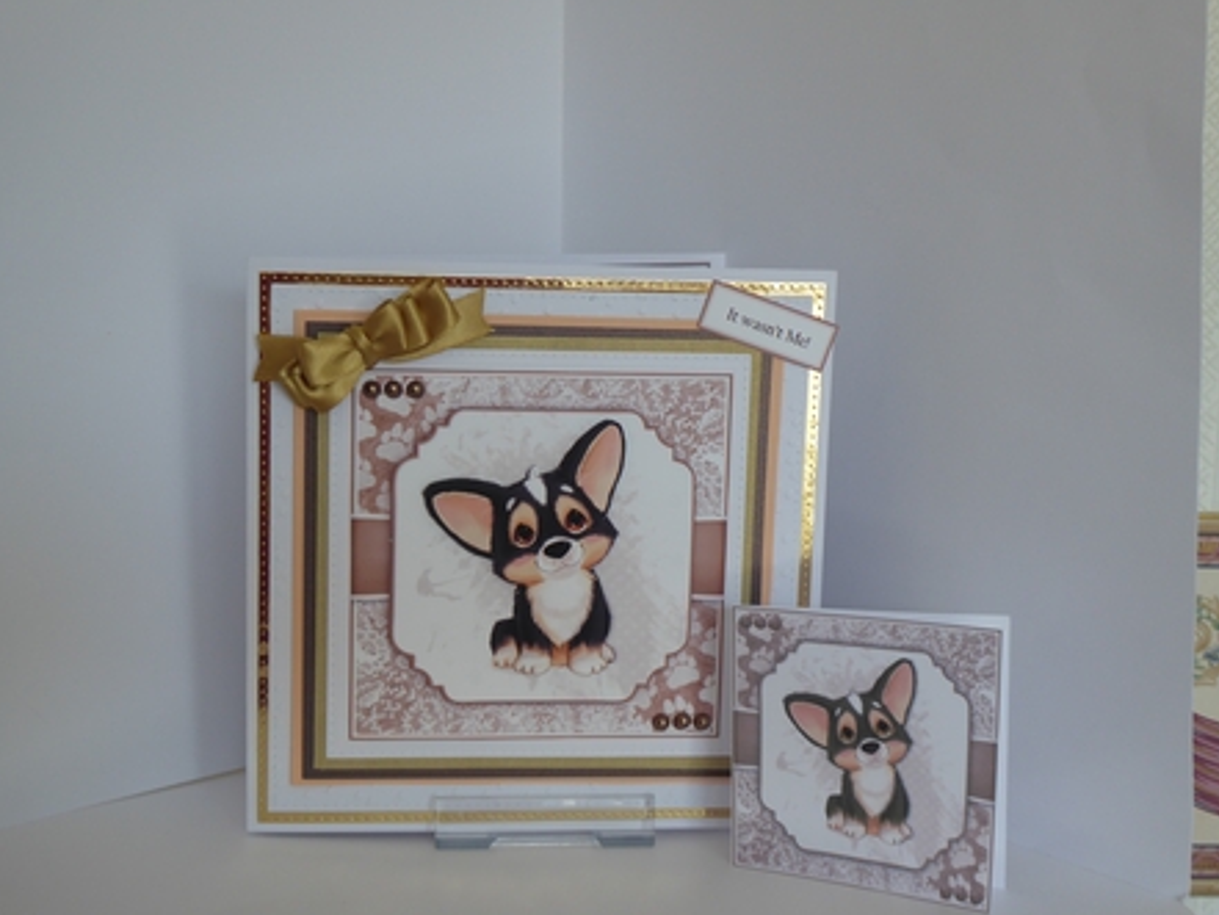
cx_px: 600
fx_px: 1902
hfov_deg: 35.5
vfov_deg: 27.0
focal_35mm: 54
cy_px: 455
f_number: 4.1
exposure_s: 1/60
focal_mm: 9
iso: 100
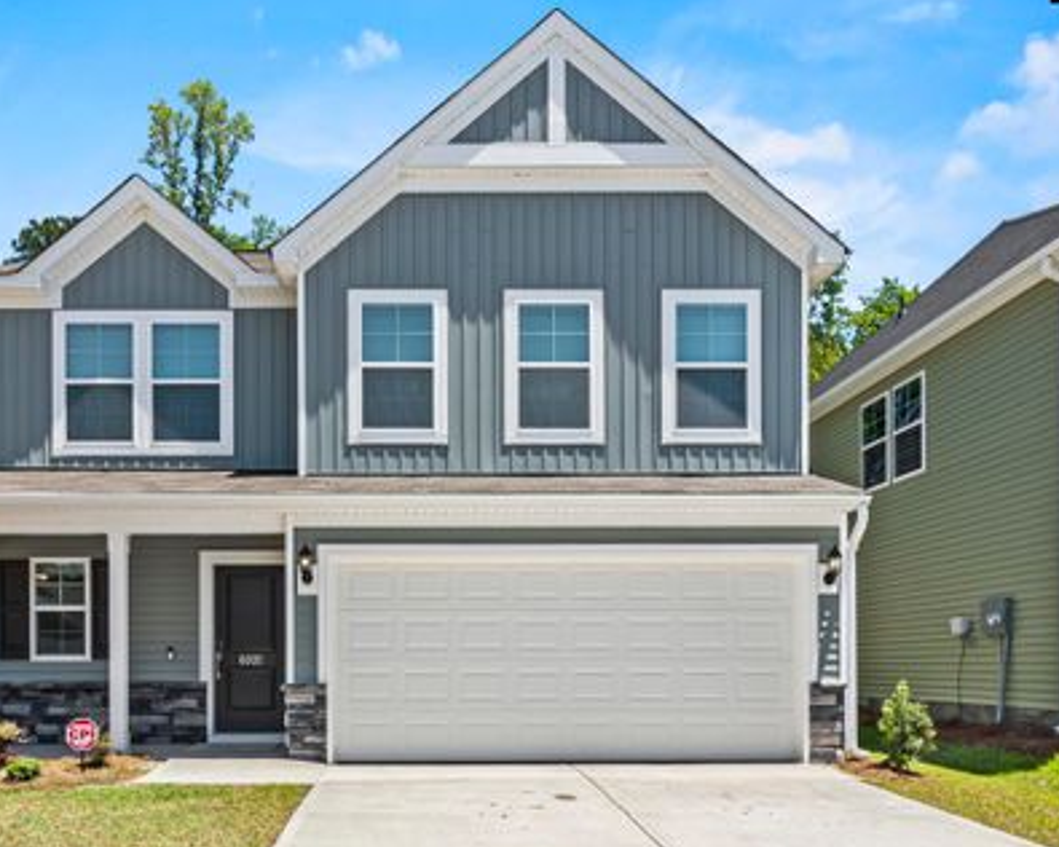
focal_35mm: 20
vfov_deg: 69.2
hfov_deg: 80.7
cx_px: 432
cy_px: 422
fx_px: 614
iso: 200
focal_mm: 11
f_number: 16
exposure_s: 1/60
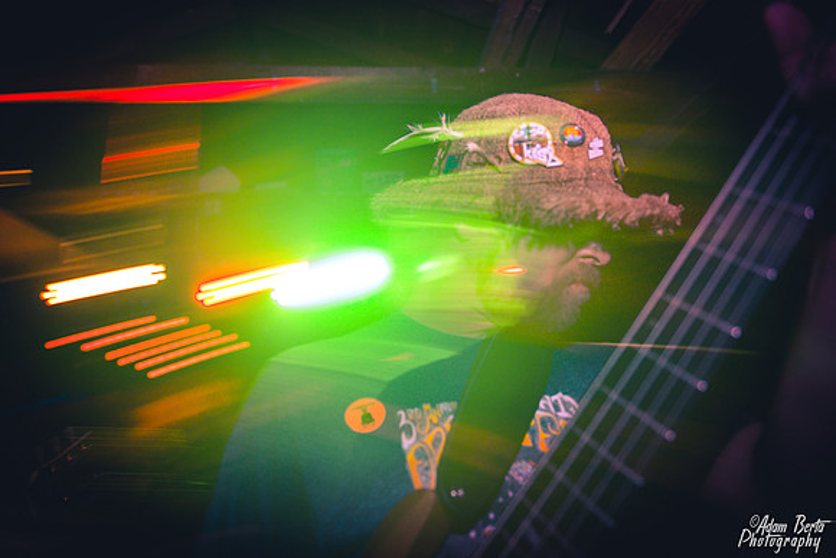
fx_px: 579
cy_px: 272
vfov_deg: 51.5
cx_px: 402
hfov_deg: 71.6
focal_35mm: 25
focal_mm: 24
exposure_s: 1/13
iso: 800
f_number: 2.8
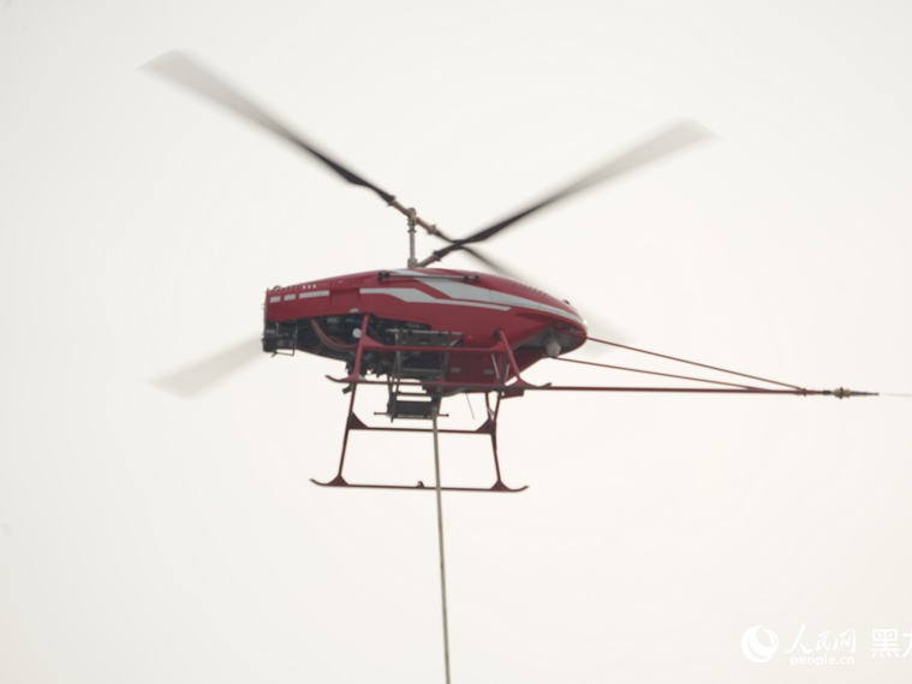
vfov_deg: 6.1
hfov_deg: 8.1
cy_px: 342
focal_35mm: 243
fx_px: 6401
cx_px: 459
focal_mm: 223
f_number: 6.3
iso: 125
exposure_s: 1/400
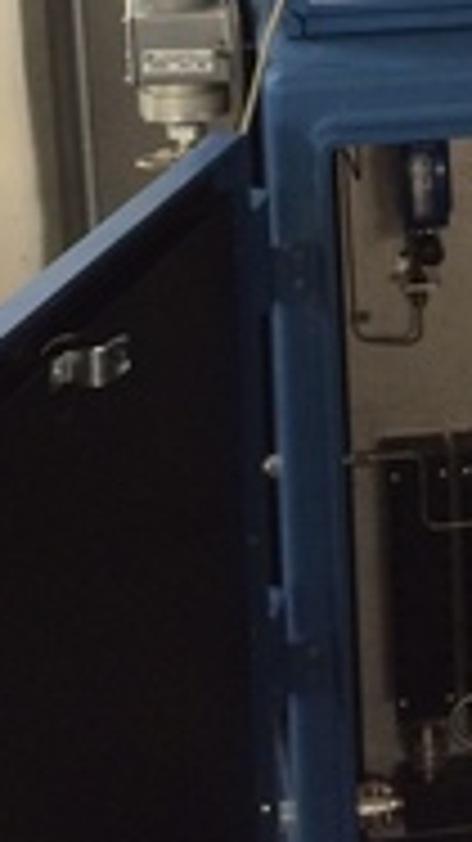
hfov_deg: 13.2
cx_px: 512
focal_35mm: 90
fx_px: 2005
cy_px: -52
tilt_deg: -8.2
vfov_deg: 22.5
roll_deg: +2.1
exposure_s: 1/30
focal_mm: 4.15
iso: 200
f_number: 2.2
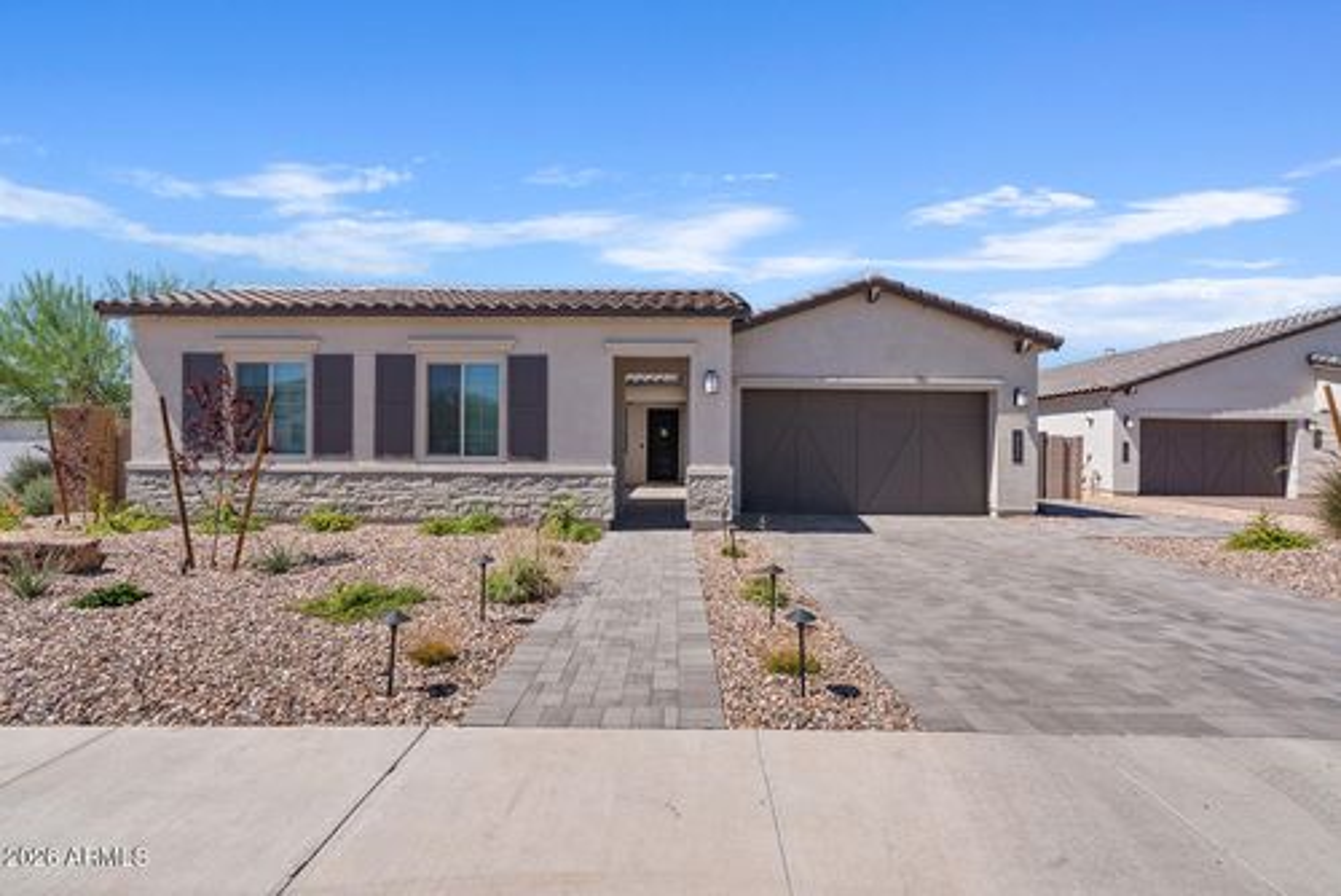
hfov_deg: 96.7
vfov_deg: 73.8
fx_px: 596
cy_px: 448
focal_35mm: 16
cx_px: 670
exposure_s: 1/125
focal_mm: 16
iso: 100
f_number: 8
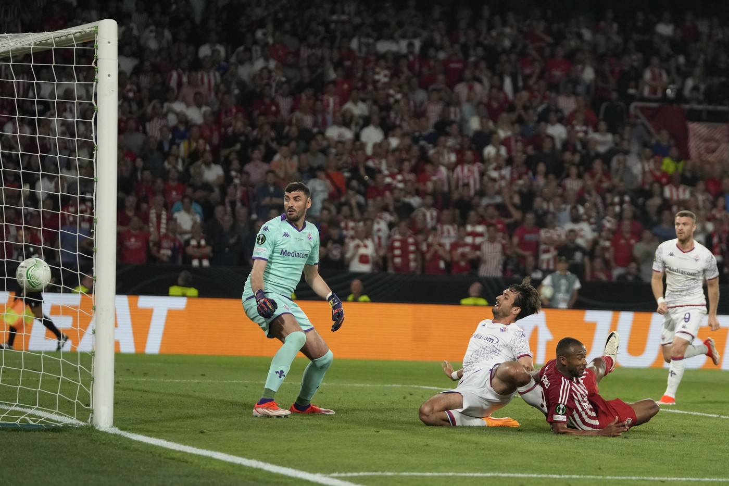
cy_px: 243
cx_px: 364
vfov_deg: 8.9
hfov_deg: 13.3
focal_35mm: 154
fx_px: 3118
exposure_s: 1/2000
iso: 2500
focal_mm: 154
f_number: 3.2
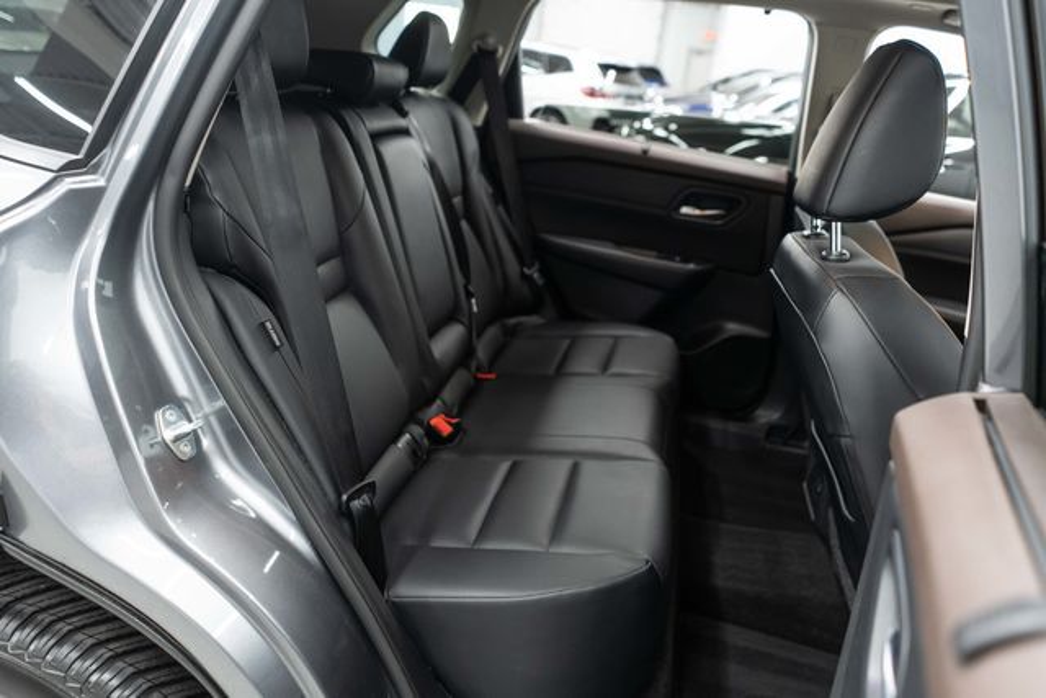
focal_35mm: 28
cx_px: 523
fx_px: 814
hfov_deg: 65.5
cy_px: 349
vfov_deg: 46.4
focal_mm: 28
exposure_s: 1/40
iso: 640
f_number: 3.2
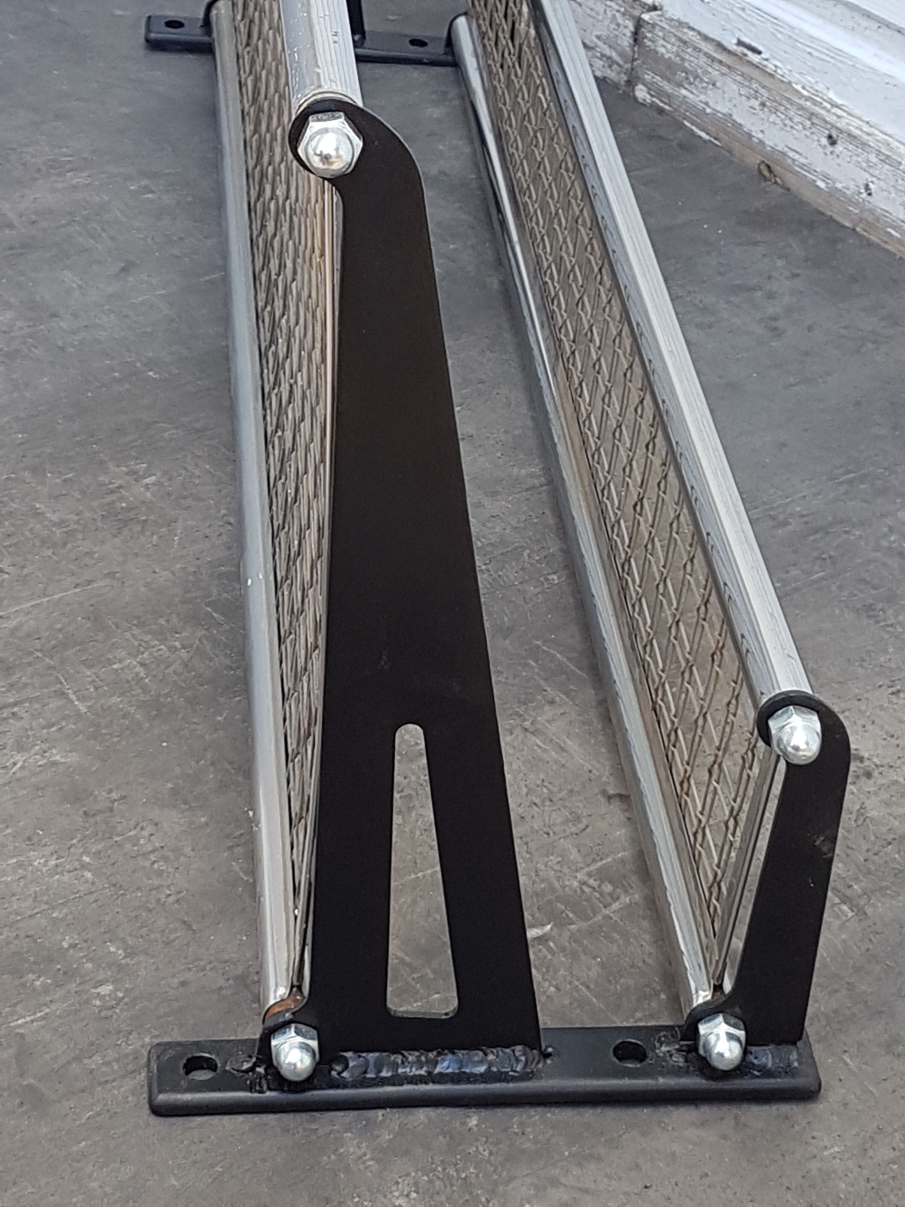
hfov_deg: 53.1
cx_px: 452
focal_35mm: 26
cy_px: 604
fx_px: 906
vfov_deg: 67.3
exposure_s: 1/109
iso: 40
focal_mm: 4.2
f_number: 1.7
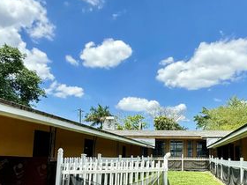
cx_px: 174
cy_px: 133
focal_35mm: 32
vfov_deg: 43.1
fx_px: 228
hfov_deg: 55.1
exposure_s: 1/830
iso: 50
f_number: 2.2
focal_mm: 2.22
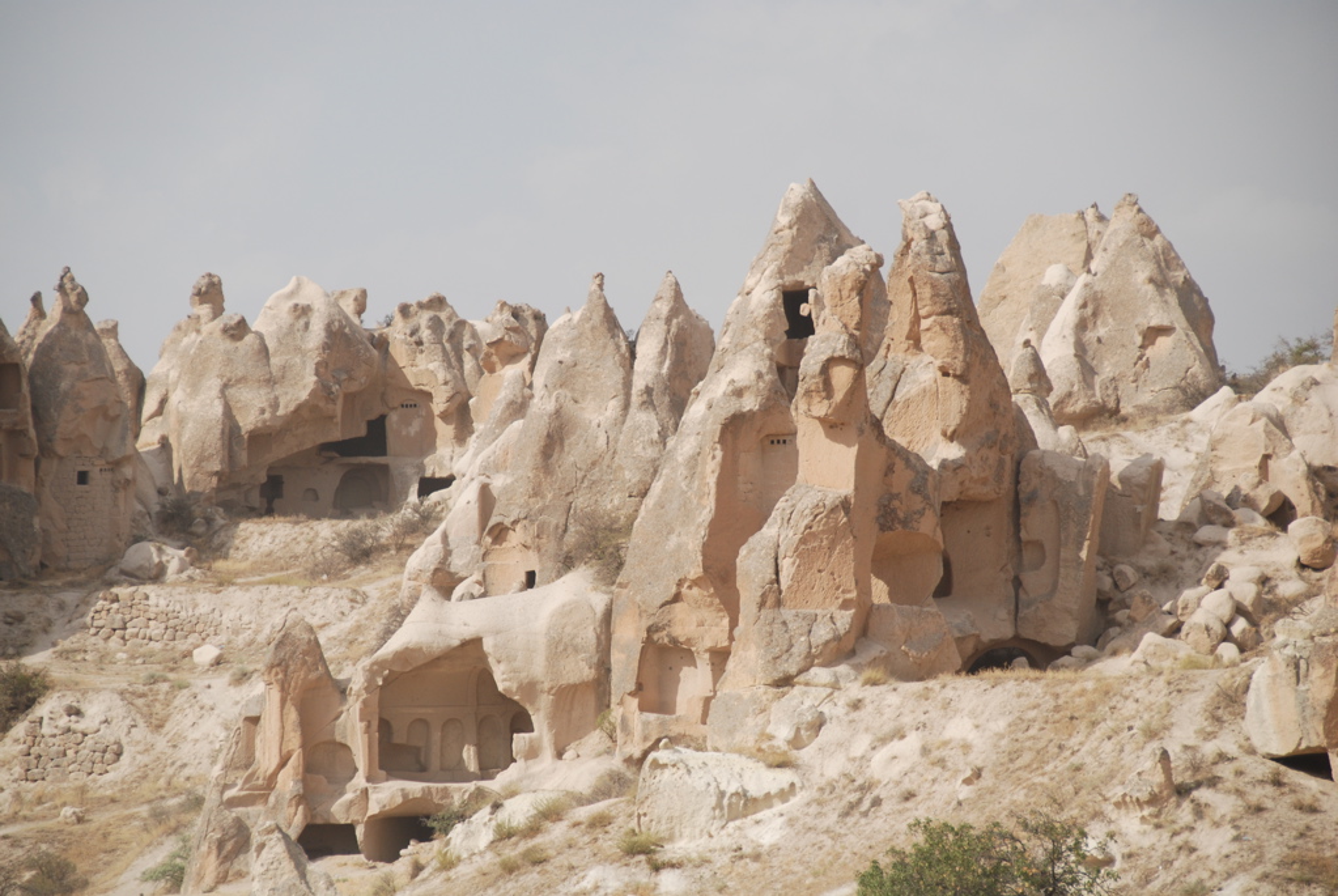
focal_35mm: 202
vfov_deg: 6.8
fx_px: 7536
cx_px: 669
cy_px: 448
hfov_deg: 10.1
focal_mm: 135
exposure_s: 1/1000
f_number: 5.6
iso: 200
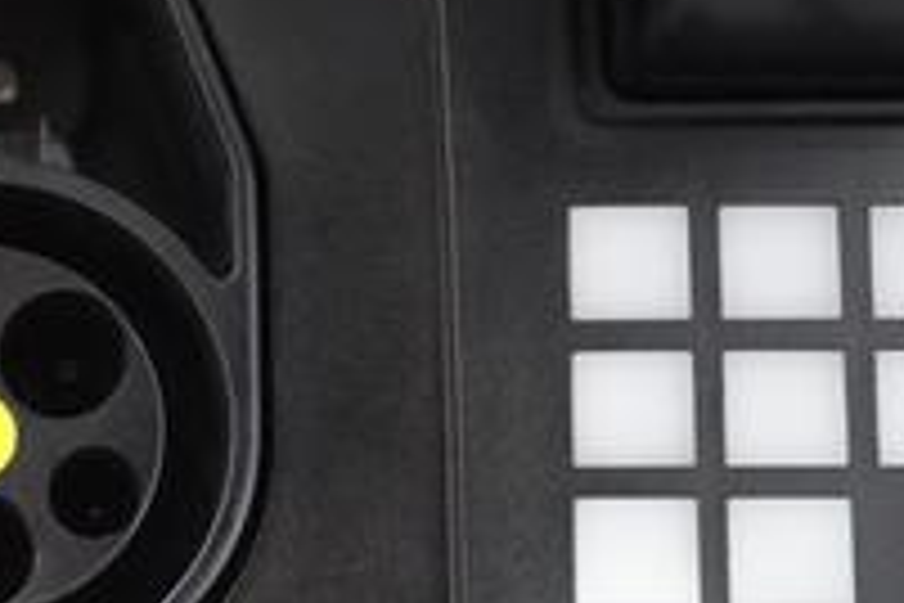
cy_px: 598
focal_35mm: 86
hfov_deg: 22.6
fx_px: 2159
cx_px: -31
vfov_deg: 15.6
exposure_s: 1/160
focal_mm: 27
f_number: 3.5
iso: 12800
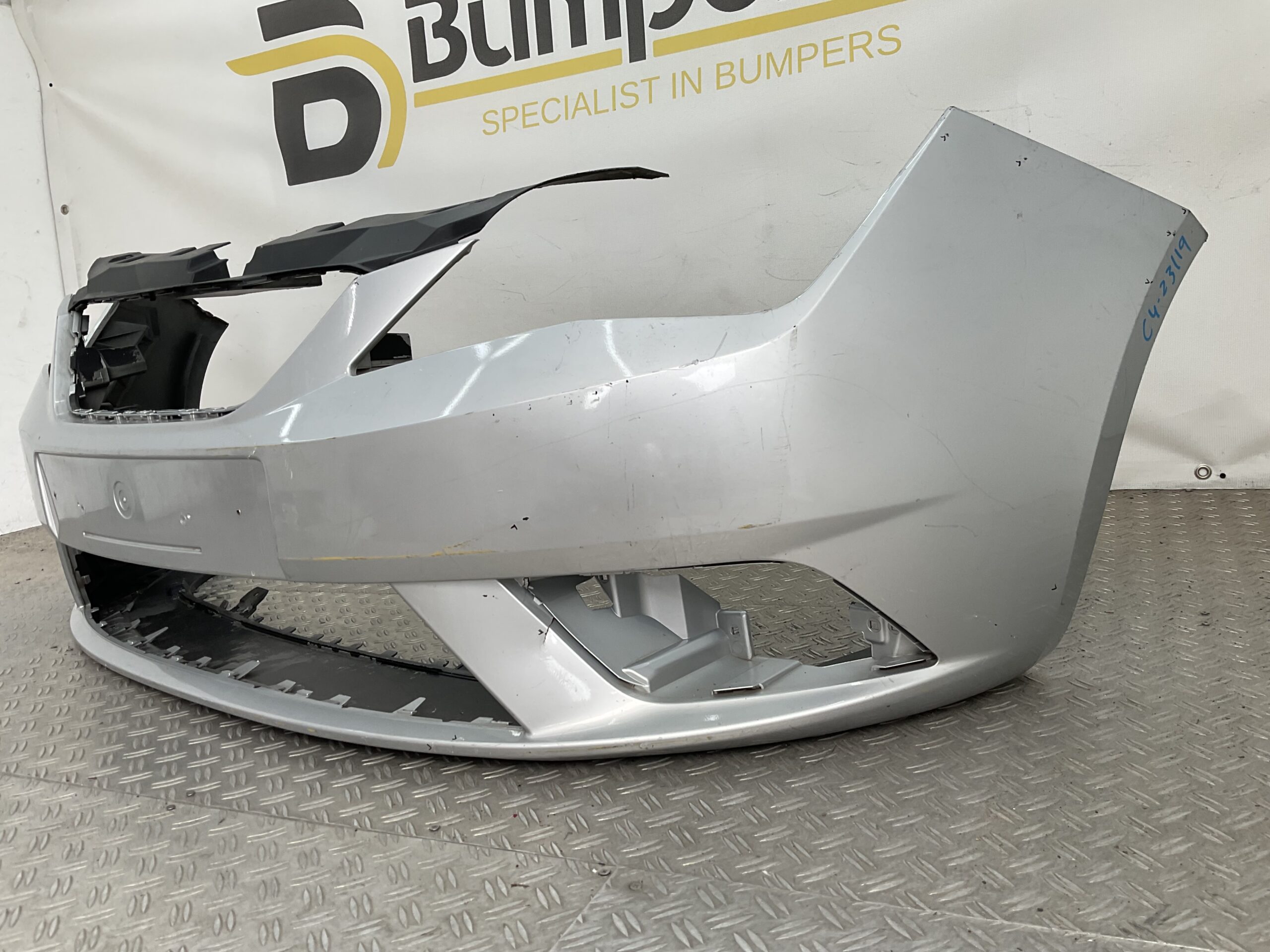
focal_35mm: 29
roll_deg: +5.8
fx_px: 1064
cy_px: 476
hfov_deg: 61.7
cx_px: 635
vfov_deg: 48.2
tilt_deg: -10.9
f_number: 1.8
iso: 16
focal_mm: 3
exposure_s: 1/186
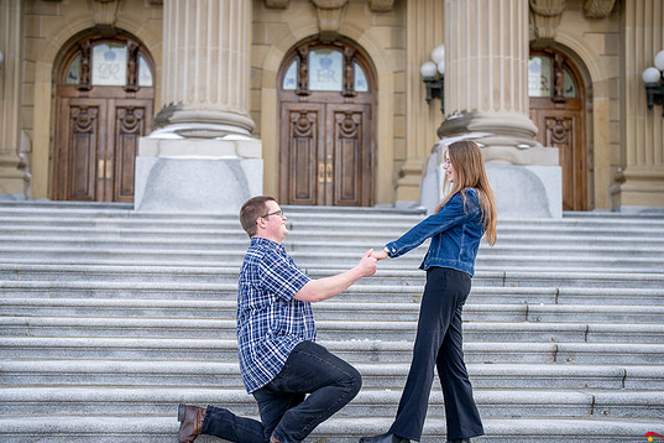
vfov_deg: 25.1
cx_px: 331
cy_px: 236
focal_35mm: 54
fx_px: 996
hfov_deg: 36.9
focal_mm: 50
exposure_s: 1/6400
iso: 1250
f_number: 1.8
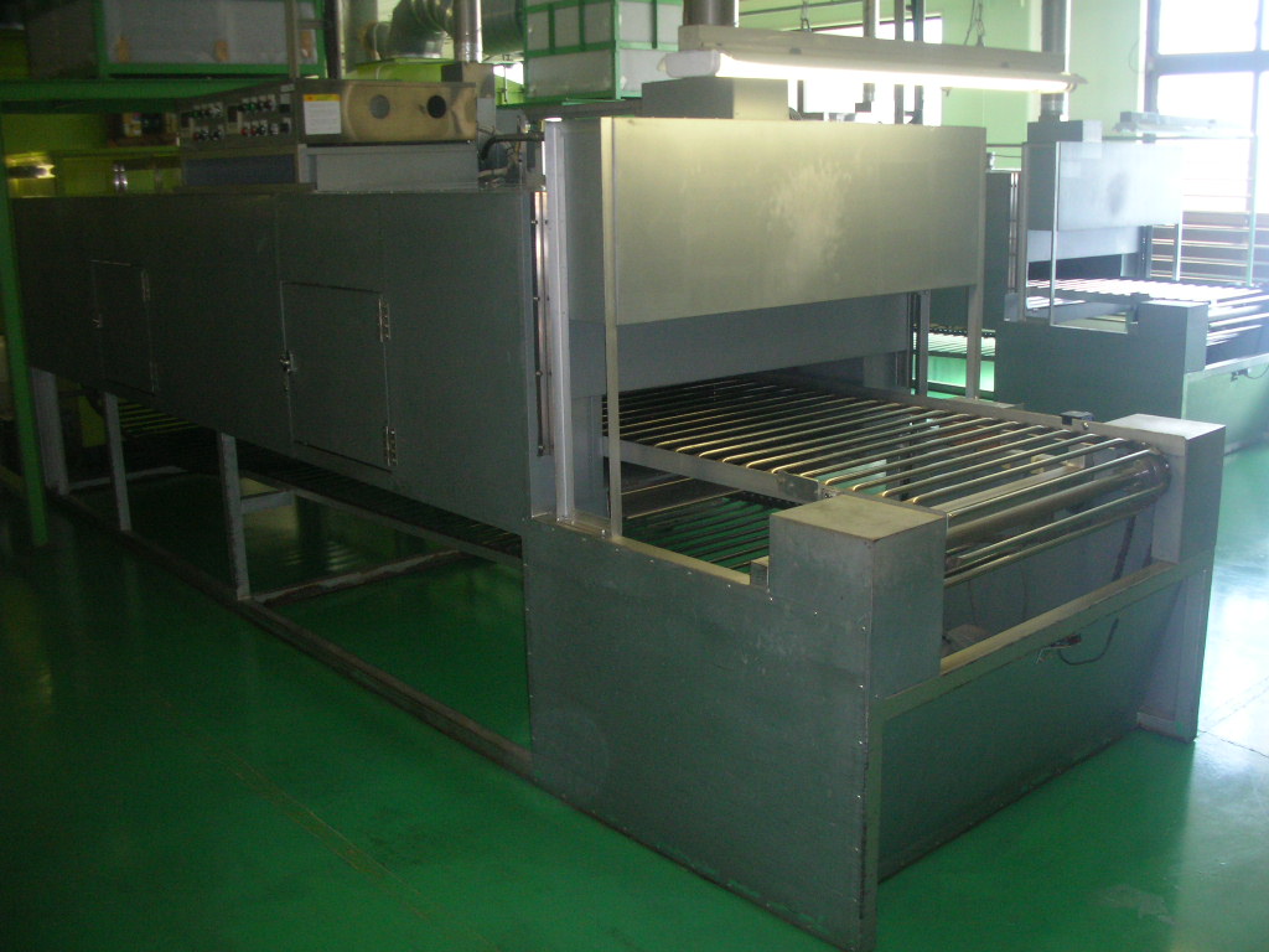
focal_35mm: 35
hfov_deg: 52.6
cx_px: 634
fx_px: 1283
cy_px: 476
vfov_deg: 40.7
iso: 131
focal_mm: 5.8
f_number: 3
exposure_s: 1/60.1
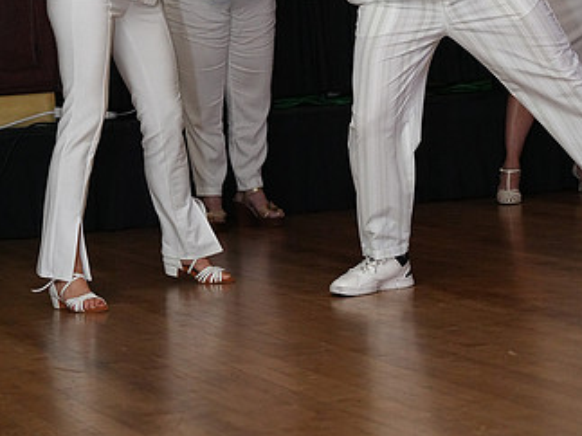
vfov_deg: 10.1
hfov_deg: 13.6
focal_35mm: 145
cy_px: -61
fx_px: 2437
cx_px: 262
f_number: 5
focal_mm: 84
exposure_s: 1/200
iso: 5000
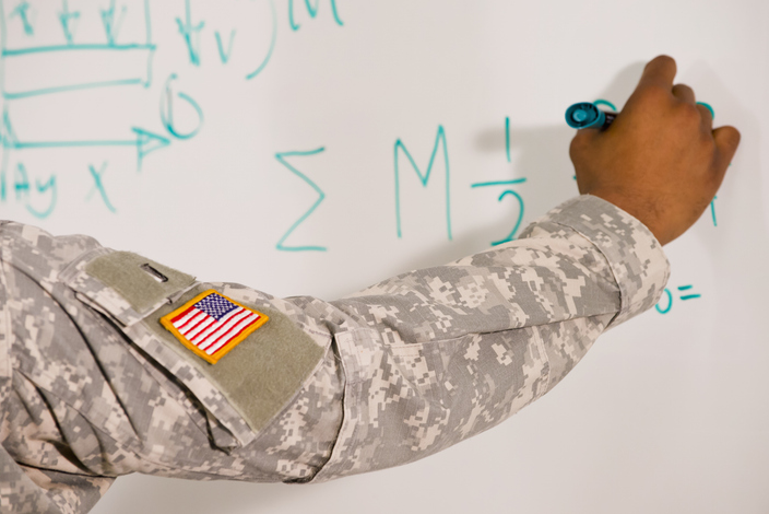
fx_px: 3953
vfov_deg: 7.4
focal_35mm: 185
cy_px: 251
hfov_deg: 11.1
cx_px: 379
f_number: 7.1
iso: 1600
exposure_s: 1/200
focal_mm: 180
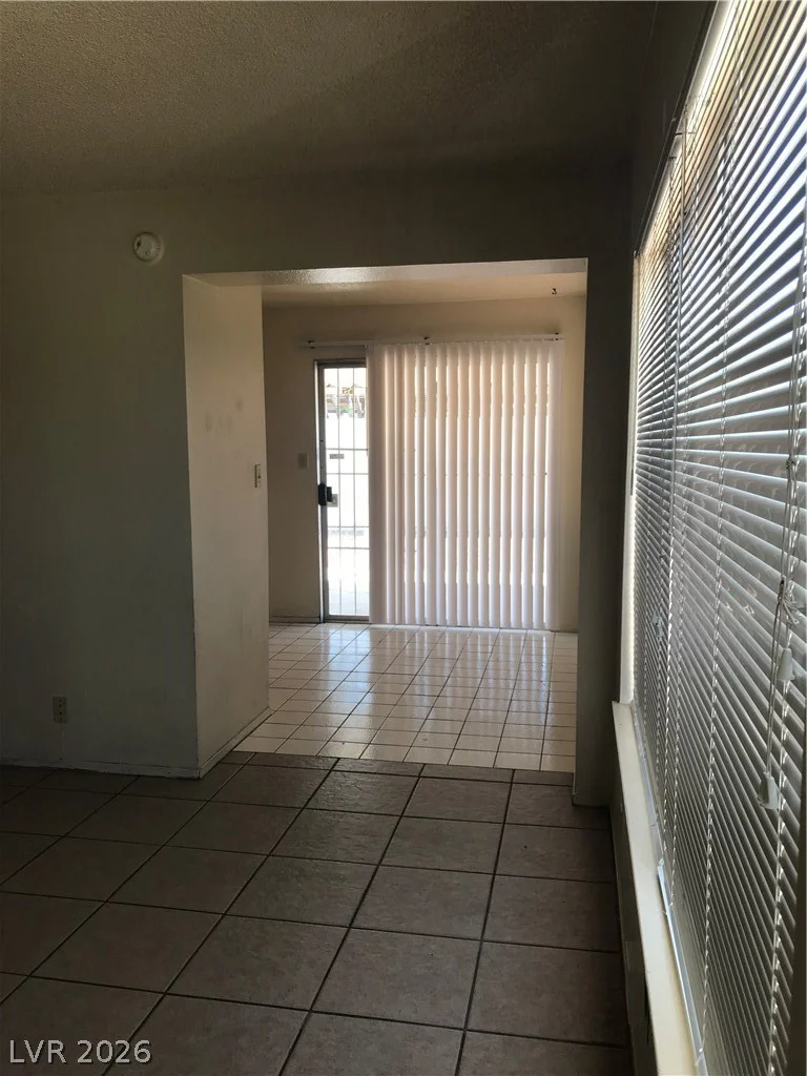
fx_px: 870
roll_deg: +0.4
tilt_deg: -6.2
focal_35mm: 28
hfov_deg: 49.7
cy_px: 538
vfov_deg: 63.4
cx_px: 404
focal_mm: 3.99
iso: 20
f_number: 1.8
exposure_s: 1/120
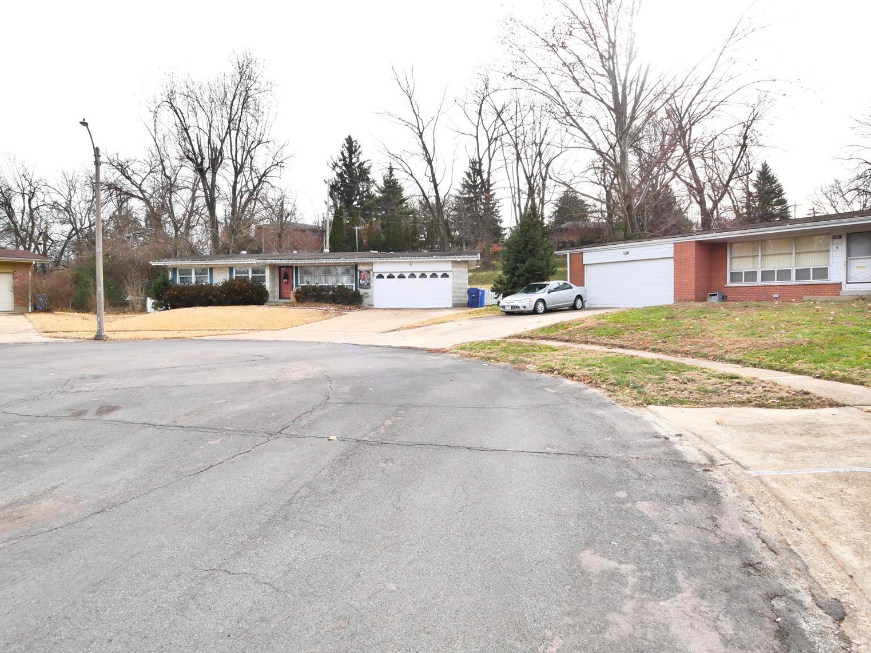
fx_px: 528
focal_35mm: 21
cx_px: 418
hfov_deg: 79.0
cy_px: 318
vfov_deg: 63.4
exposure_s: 1/320
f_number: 8
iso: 800
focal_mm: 10
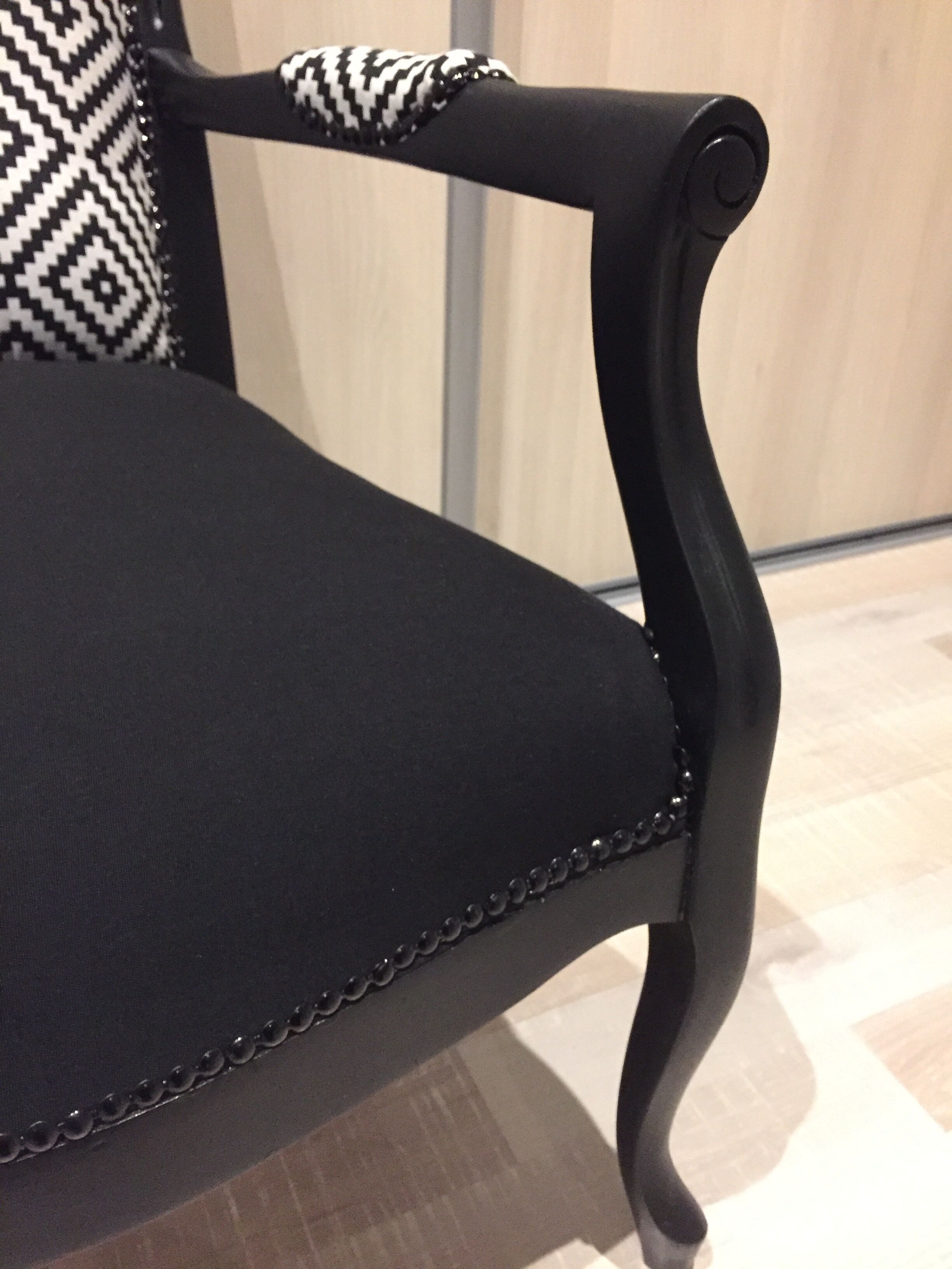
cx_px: 476
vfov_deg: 61.7
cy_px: 634
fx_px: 1063
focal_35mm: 29
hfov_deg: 48.2
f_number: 2.2
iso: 400
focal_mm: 4.15
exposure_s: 1/17
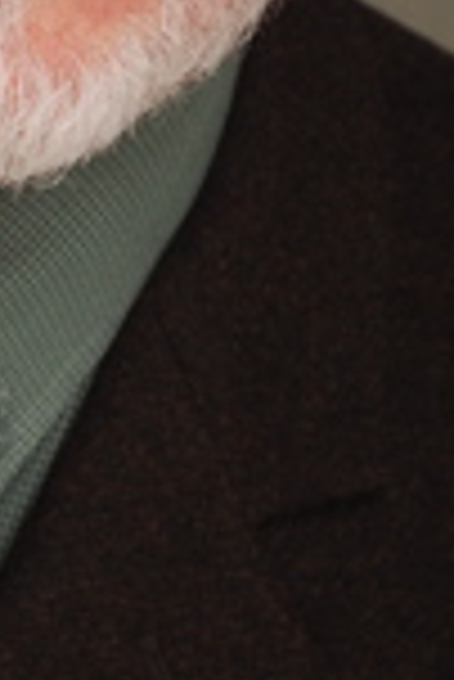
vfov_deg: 5.9
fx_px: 6567
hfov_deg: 3.9
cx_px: -151
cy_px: 158
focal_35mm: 348
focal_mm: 50
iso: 250
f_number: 3.5
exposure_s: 1/200
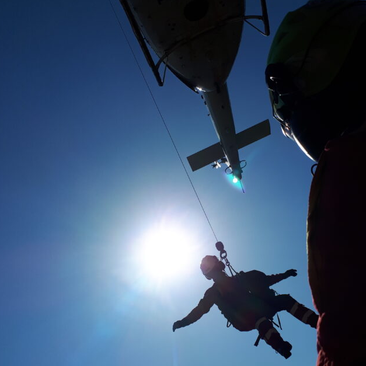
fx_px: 467
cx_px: 208
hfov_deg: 42.7
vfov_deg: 42.7
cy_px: 217
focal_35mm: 39
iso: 40
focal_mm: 3.6
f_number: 1.9
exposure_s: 1/6329
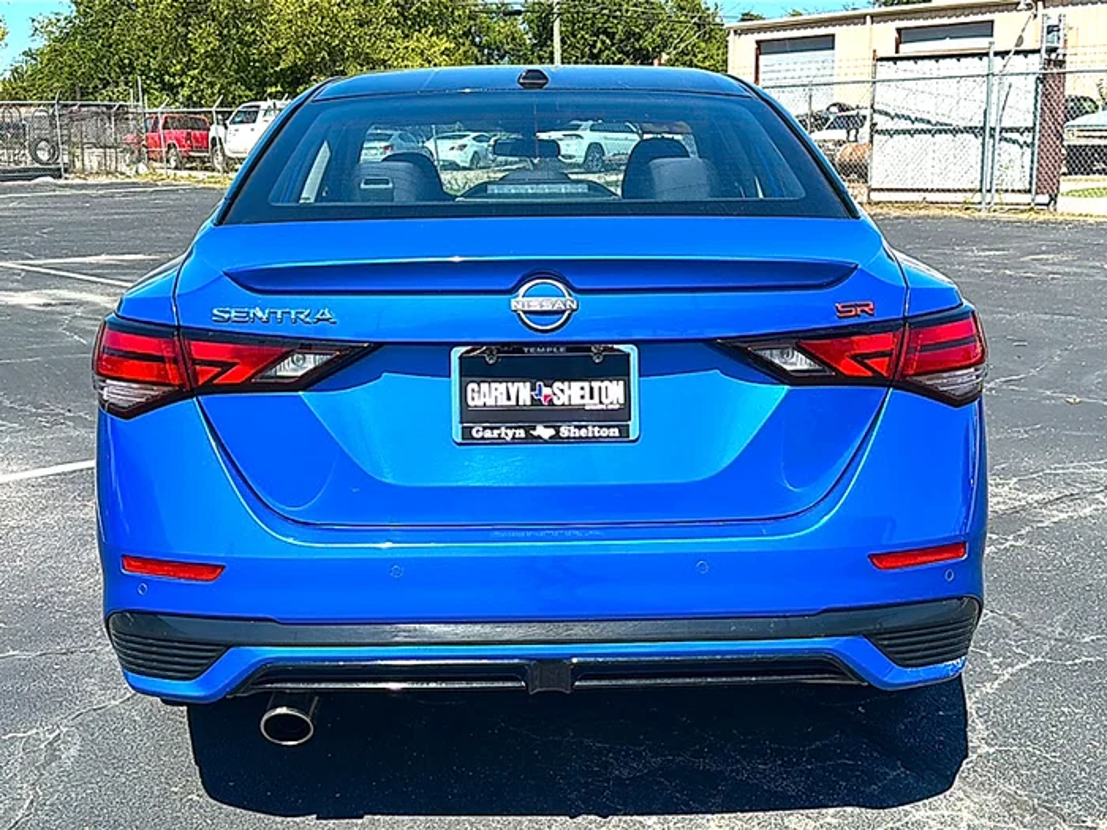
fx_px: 1151
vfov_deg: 39.7
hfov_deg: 51.4
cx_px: 554
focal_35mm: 36
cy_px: 415
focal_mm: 6.86
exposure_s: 1/2674
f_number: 1.78
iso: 80
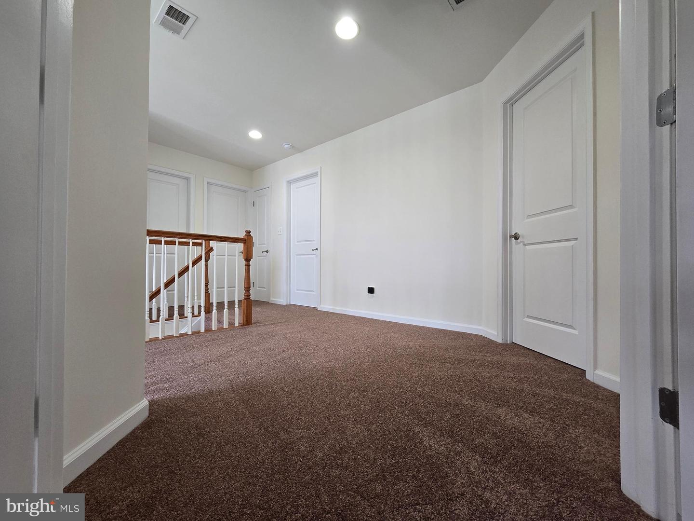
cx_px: 347
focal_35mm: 13
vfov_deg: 89.9
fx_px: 261
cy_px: 260
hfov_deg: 106.2
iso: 100
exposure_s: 1/60
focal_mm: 2.2
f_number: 2.2
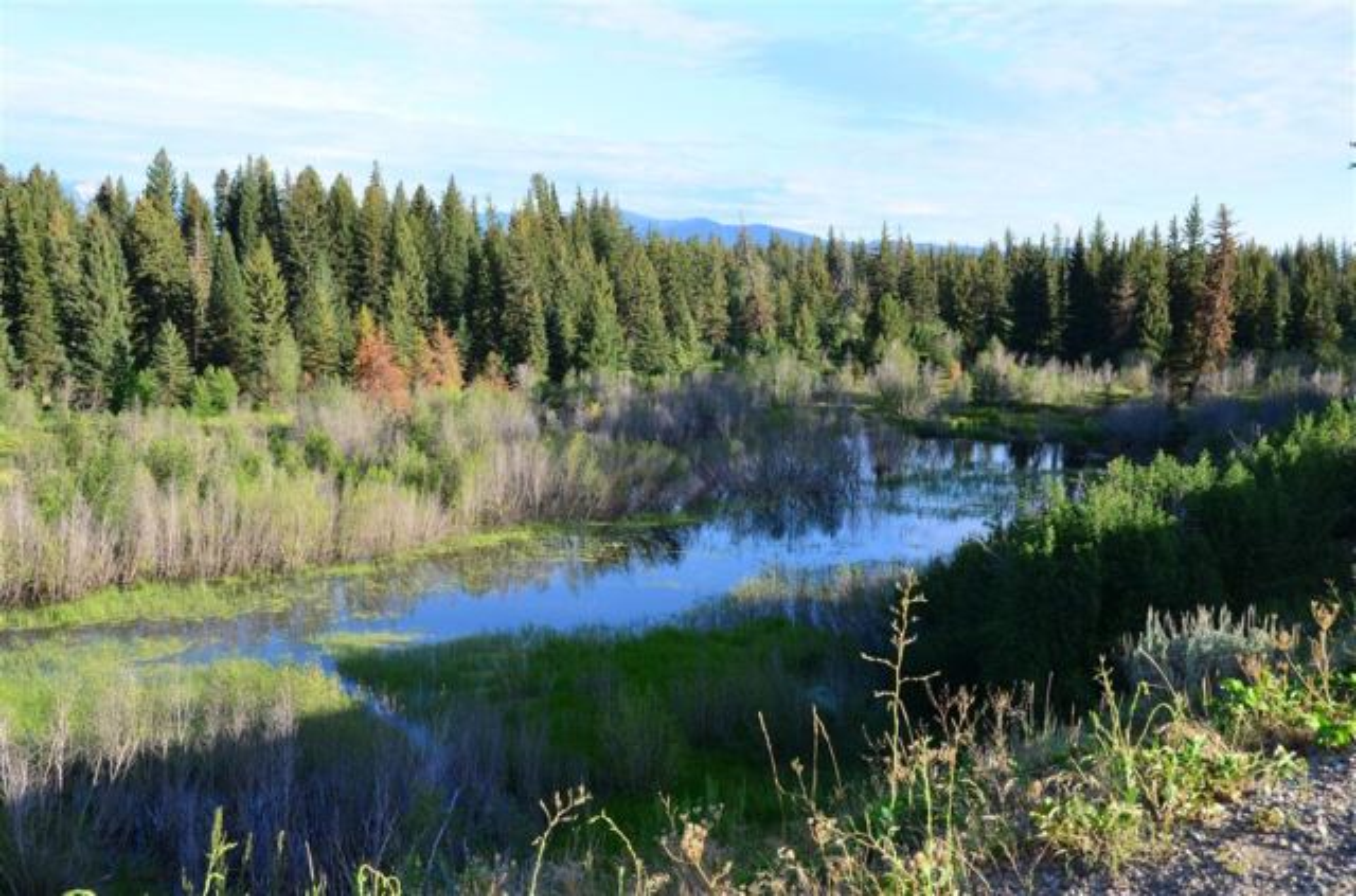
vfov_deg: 34.0
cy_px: 448
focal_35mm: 39
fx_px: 1465
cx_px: 678
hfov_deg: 49.7
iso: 200
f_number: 8
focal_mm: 26
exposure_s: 1/250
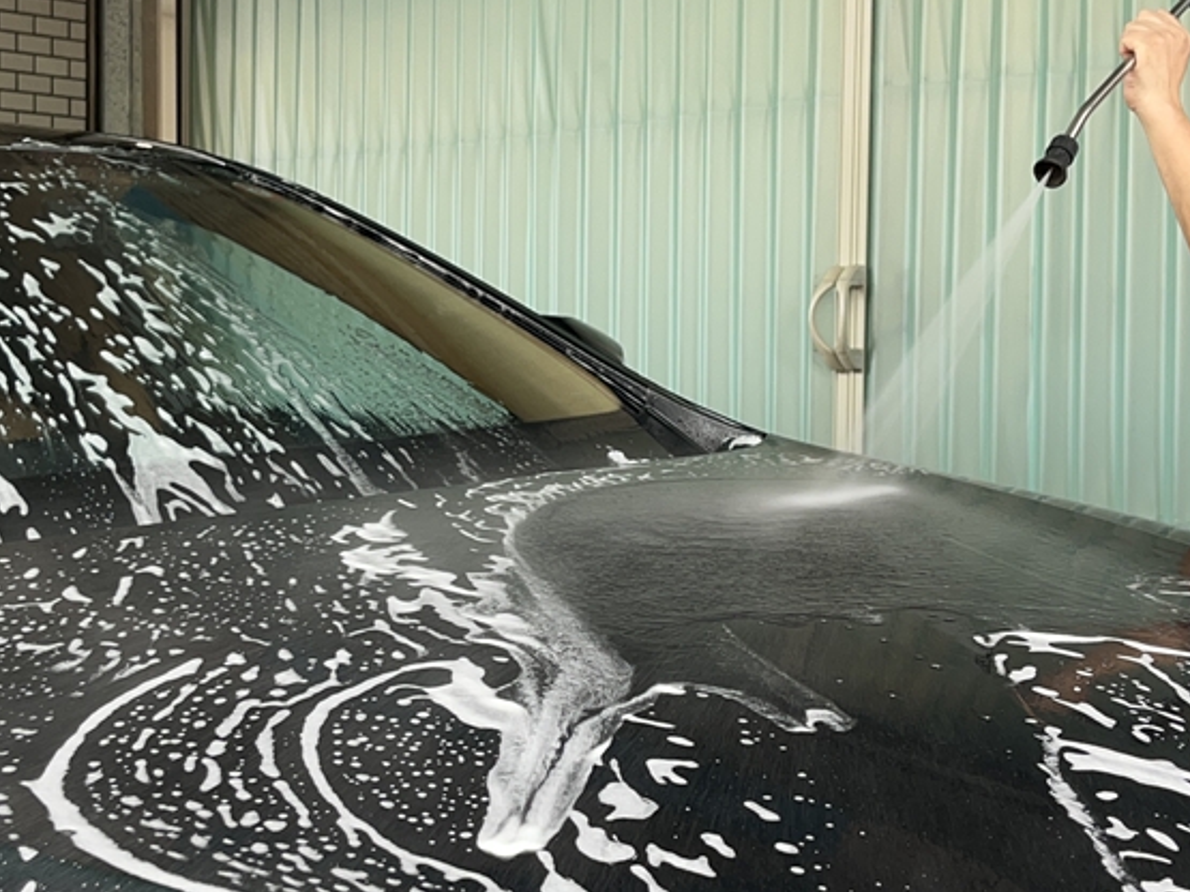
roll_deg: +0.1
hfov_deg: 32.2
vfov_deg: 24.4
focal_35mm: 60
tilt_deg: -1.1
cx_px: 540
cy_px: 420
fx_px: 2062
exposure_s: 1/226
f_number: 1.6
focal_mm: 5.1
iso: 40
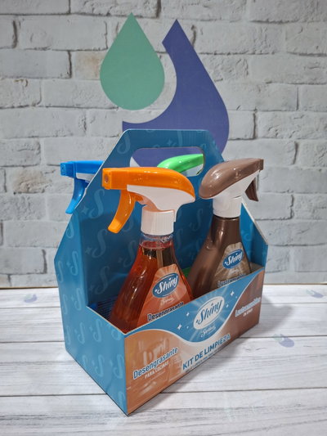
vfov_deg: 73.9
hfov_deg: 58.9
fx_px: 290
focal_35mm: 23
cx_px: 164
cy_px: 218
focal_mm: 5.54
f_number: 1.8
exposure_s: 1/30
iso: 400
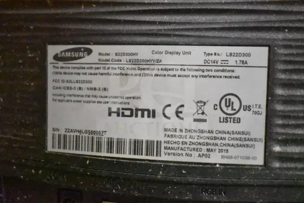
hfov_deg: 38.9
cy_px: 102
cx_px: 152
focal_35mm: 51
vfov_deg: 26.5
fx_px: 431
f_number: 4.5
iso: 25600
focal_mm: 34
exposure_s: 1/50
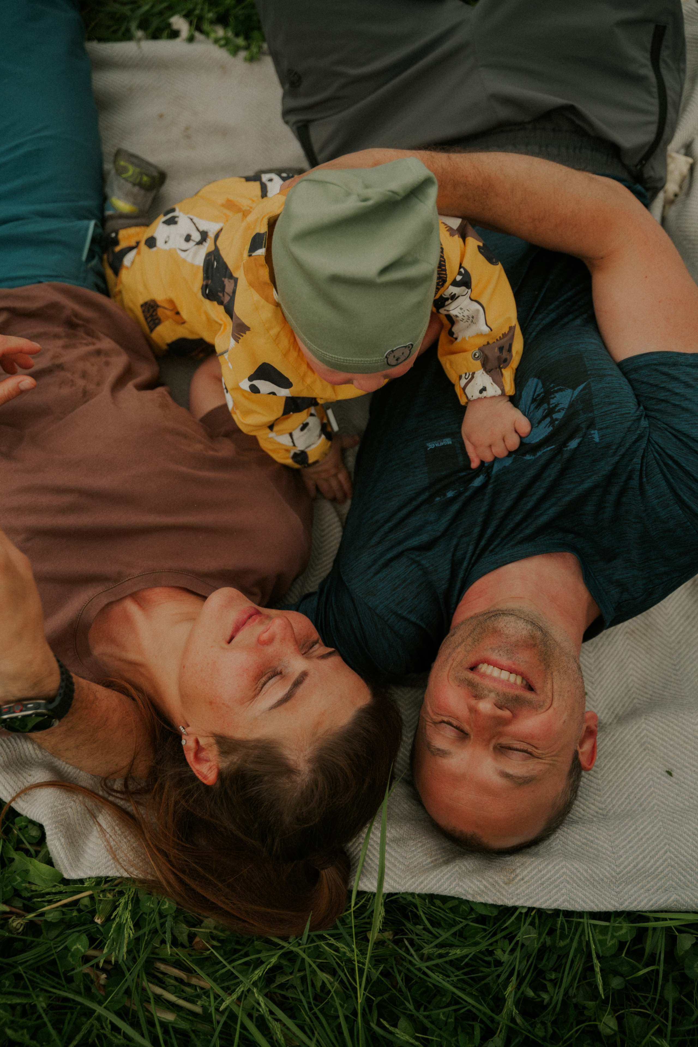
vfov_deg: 54.4
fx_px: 1017
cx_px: 349
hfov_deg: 37.9
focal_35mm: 35
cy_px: 524
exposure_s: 1/125
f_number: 2.8
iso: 100
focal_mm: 35
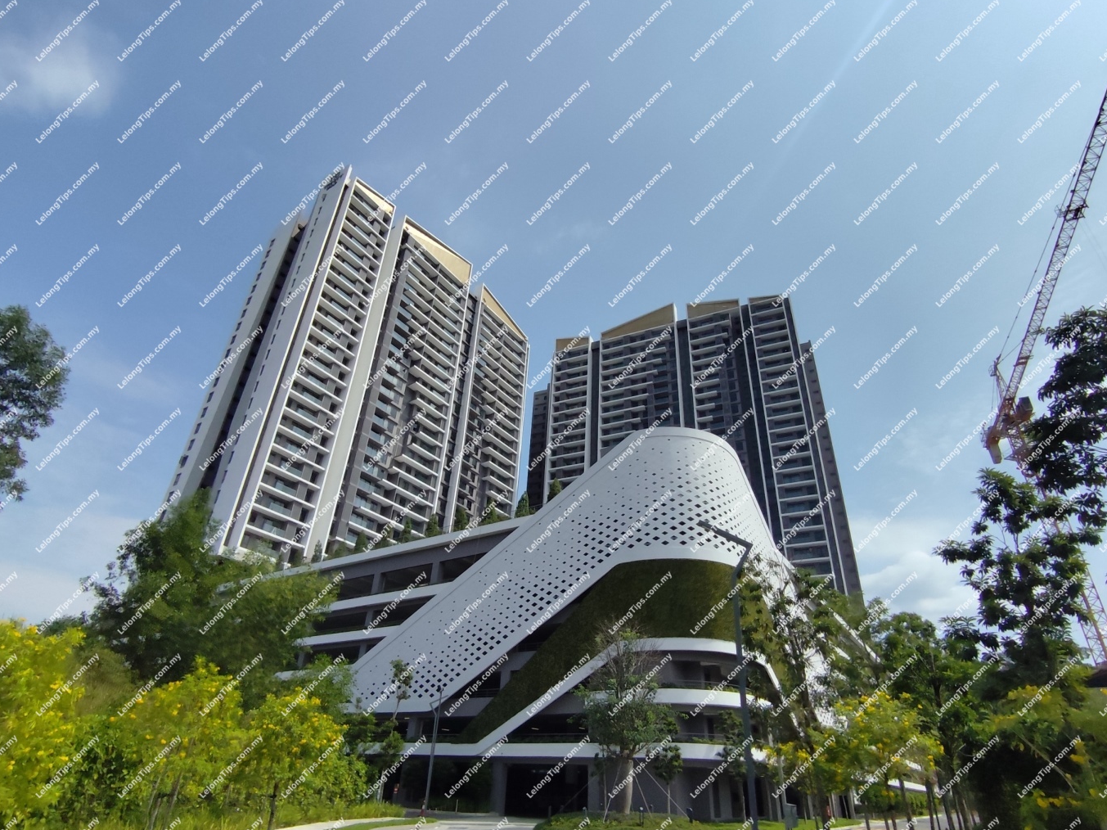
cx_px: 532
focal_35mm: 17
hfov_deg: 91.0
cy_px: 430
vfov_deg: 74.7
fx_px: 544
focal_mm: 1.65
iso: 50
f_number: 2.2
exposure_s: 1/4180
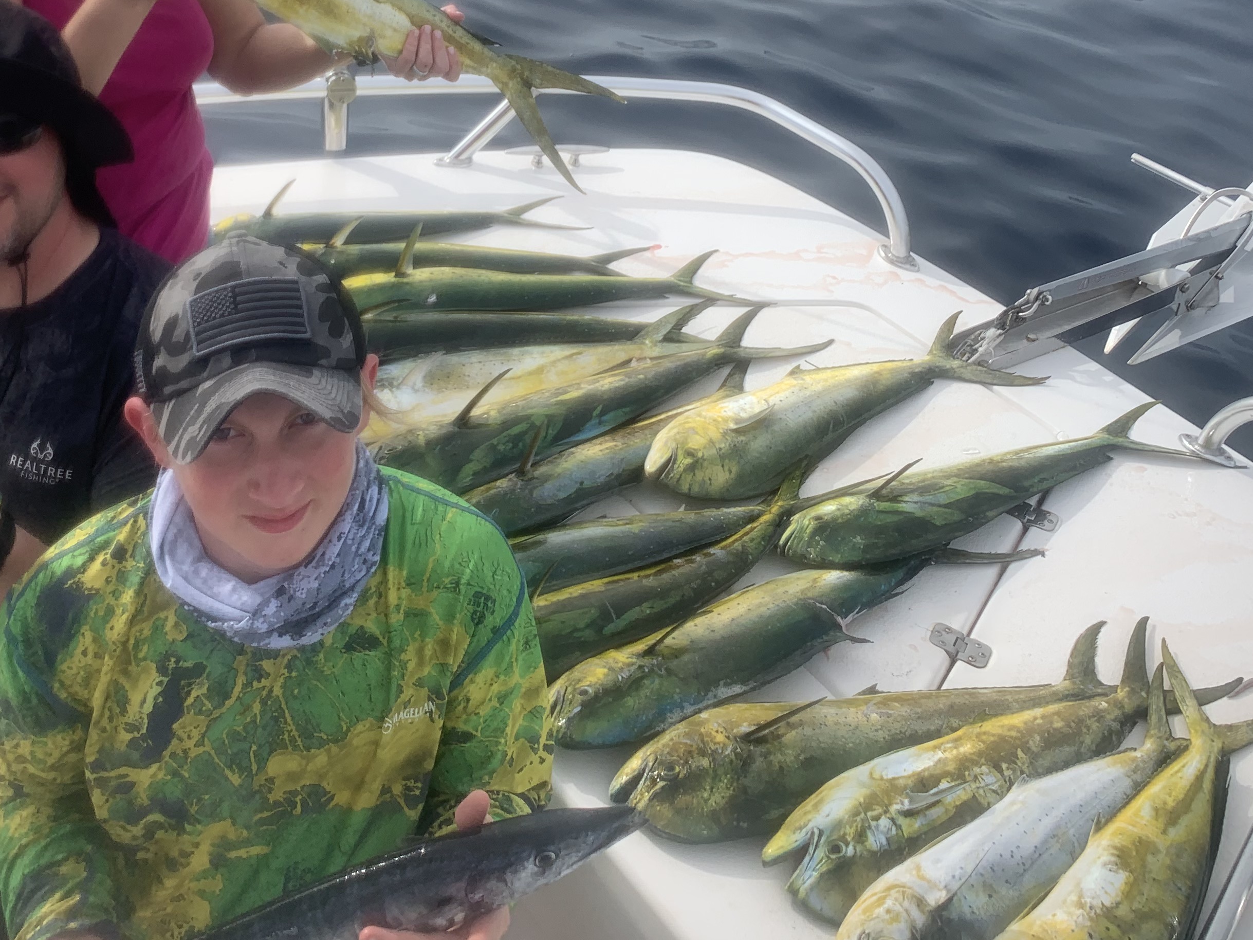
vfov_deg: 32.6
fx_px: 1556
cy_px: 174
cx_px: 535
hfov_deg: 43.7
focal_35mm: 43
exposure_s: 1/1610
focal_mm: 4.25
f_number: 1.8
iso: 25
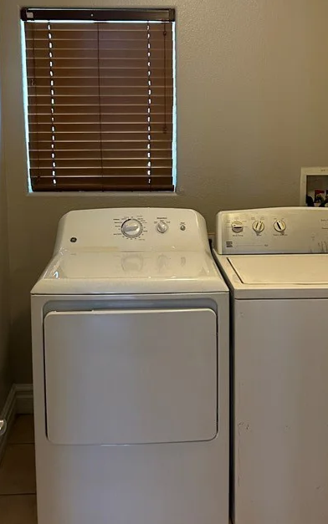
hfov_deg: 28.6
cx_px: 144
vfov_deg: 44.0
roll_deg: +0.5
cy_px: 192
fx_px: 643
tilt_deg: -7.3
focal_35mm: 45
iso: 400
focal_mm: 5.7
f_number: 1.5
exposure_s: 1/60
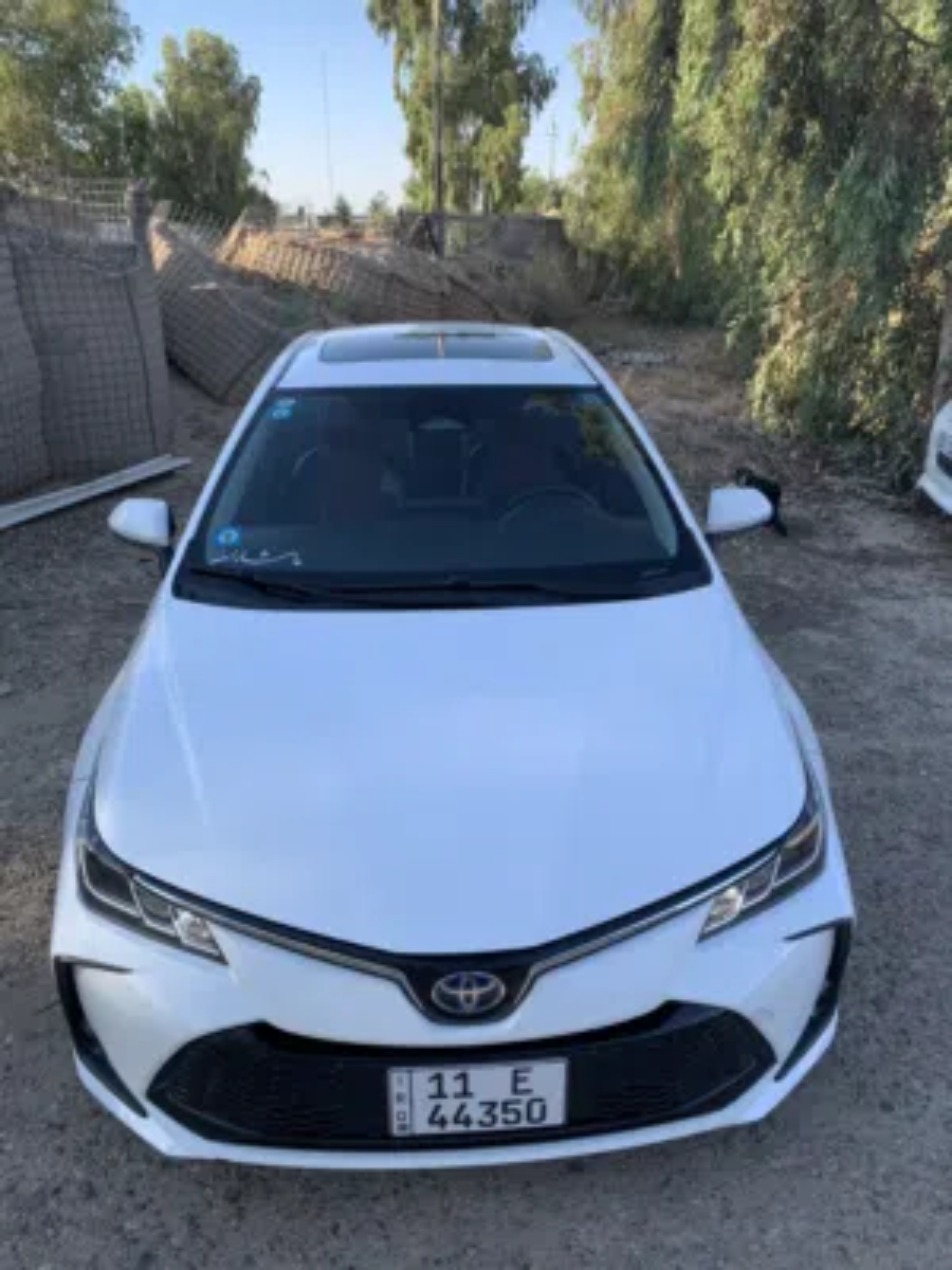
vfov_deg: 67.3
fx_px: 953
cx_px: 476
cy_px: 635
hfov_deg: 53.1
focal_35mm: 26
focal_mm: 4.25
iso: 25
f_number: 1.8
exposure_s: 1/601
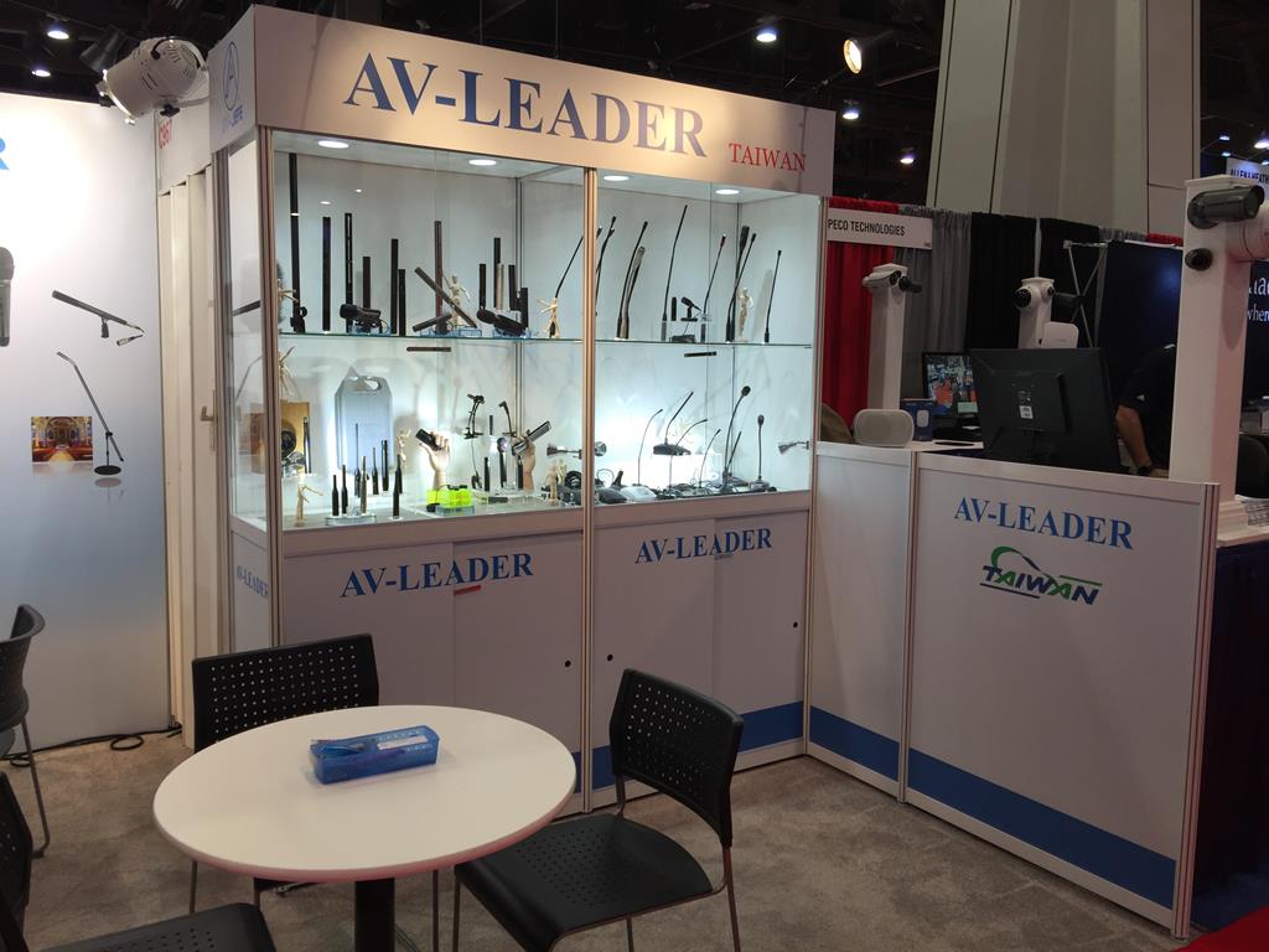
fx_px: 1063
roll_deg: -1.6
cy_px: 476
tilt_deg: -5.8
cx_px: 634
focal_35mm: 29
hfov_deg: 61.7
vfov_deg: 48.2
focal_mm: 4.15
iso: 32
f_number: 2.2
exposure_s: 1/60
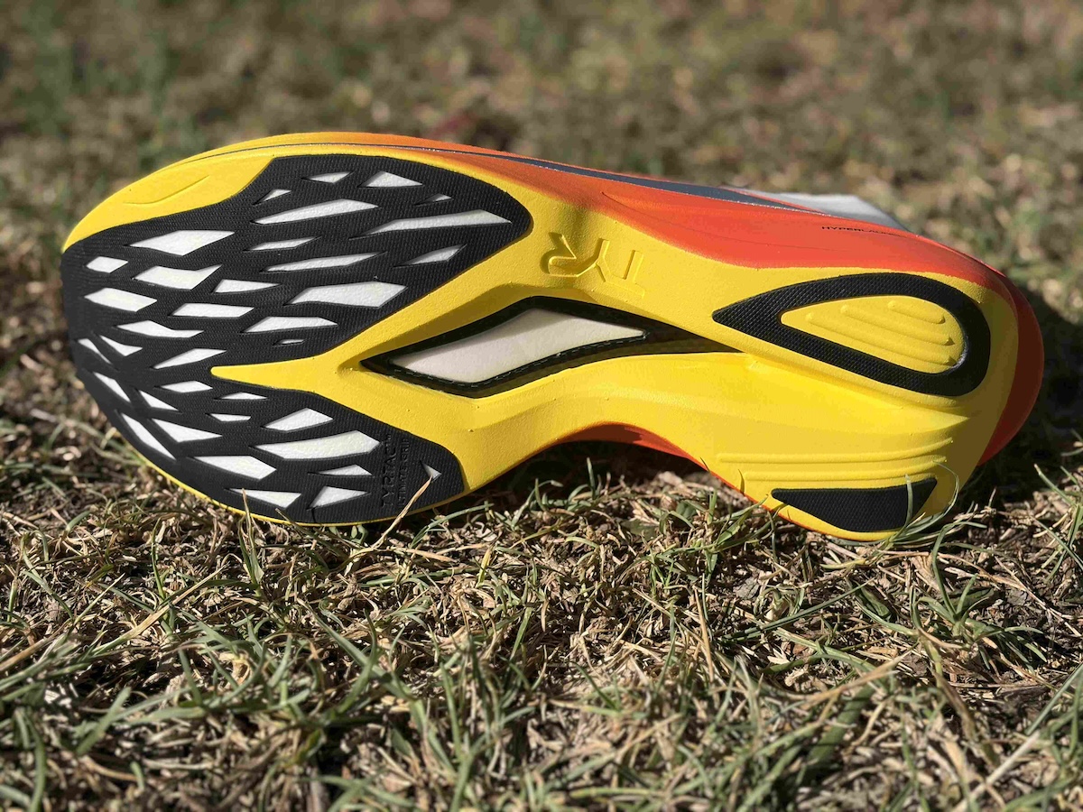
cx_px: 542
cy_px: 406
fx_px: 1627
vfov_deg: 28.0
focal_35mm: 52
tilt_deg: -32.6
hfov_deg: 36.8
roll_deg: +0.2
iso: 32
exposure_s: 1/4630
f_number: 1.6
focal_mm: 5.96
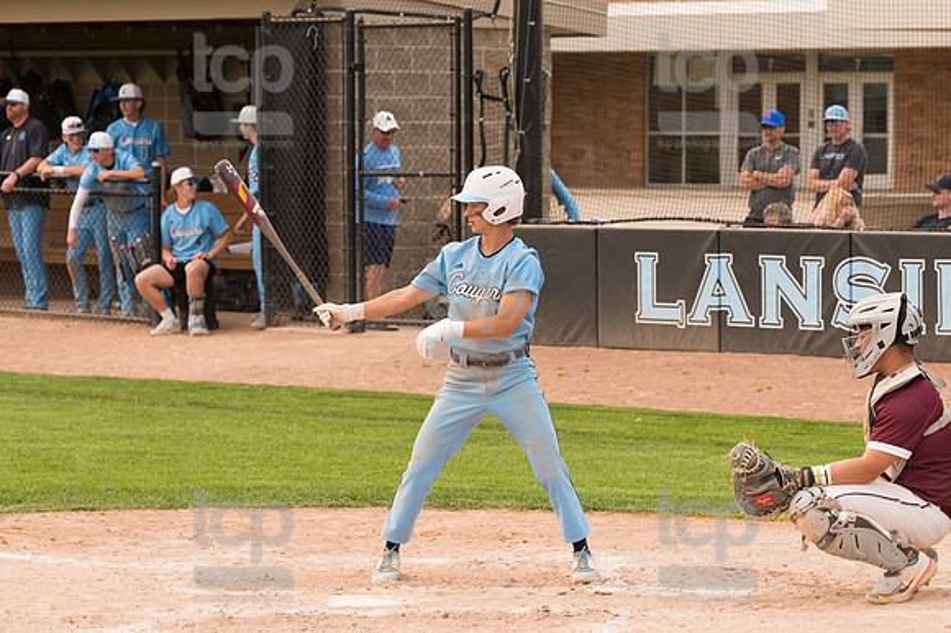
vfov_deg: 7.6
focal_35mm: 180
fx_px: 4752
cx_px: 476
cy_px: 316
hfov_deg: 11.4
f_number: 5.6
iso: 1000
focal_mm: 120
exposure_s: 1/2000
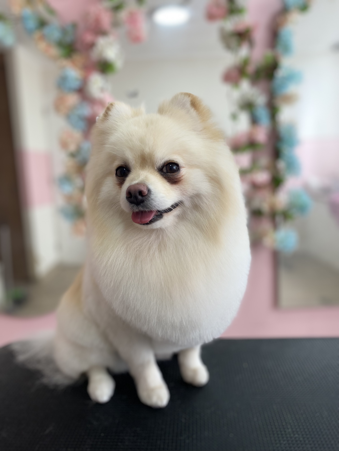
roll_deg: +2.5
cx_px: 170
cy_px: 226
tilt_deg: -7.9
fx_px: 339
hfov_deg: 53.1
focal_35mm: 26
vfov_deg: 67.3
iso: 50
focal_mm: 4.25
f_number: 1.8
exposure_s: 1/100
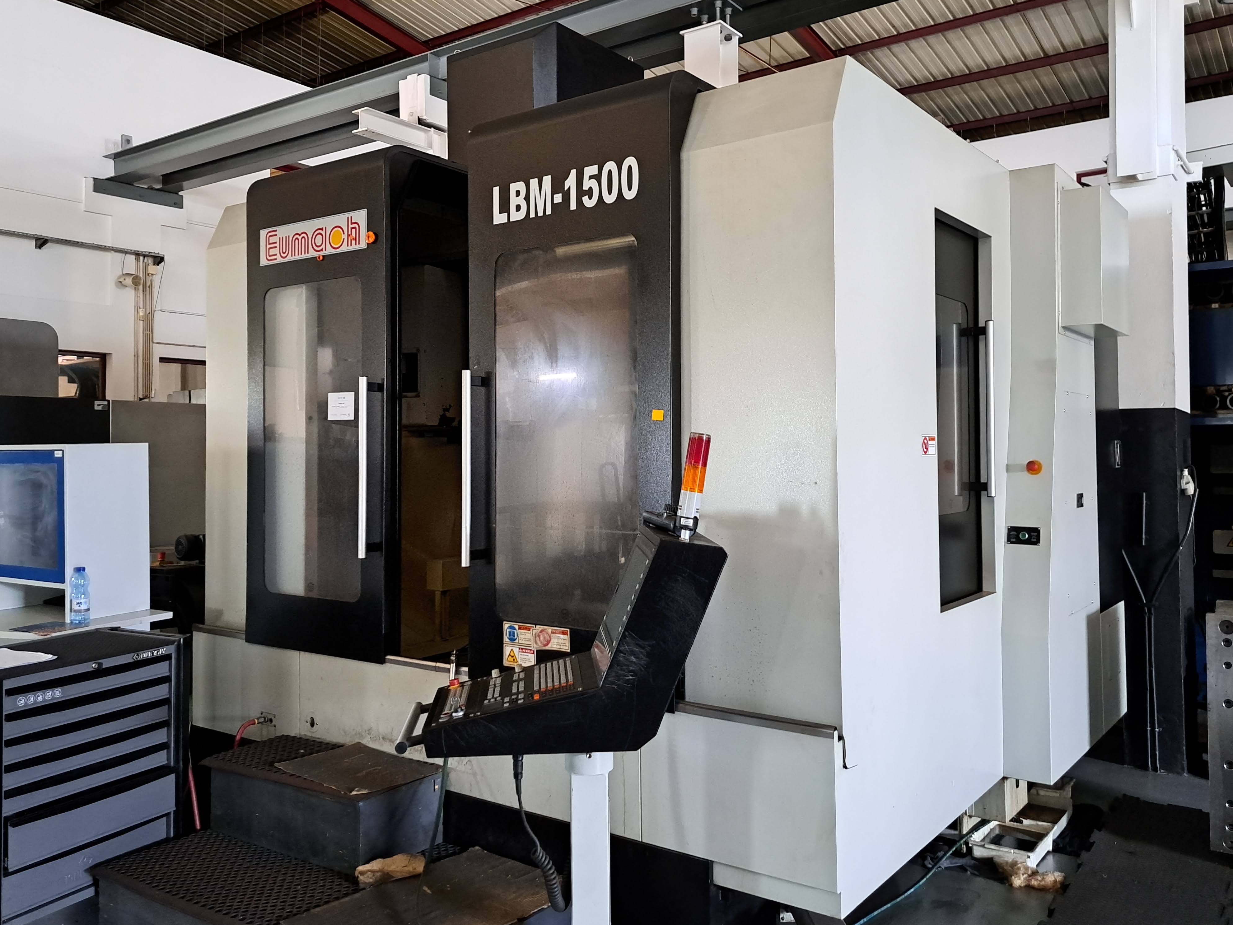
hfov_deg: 63.4
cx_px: 579
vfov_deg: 49.7
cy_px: 428
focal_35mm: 28
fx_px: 997
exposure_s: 1/25
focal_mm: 5.23
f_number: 1.8
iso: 500
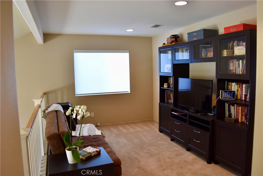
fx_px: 197
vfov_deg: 47.9
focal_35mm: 27
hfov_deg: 67.4
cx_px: 132
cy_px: 88
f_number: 4.5
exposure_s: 1/80
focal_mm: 18
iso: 800
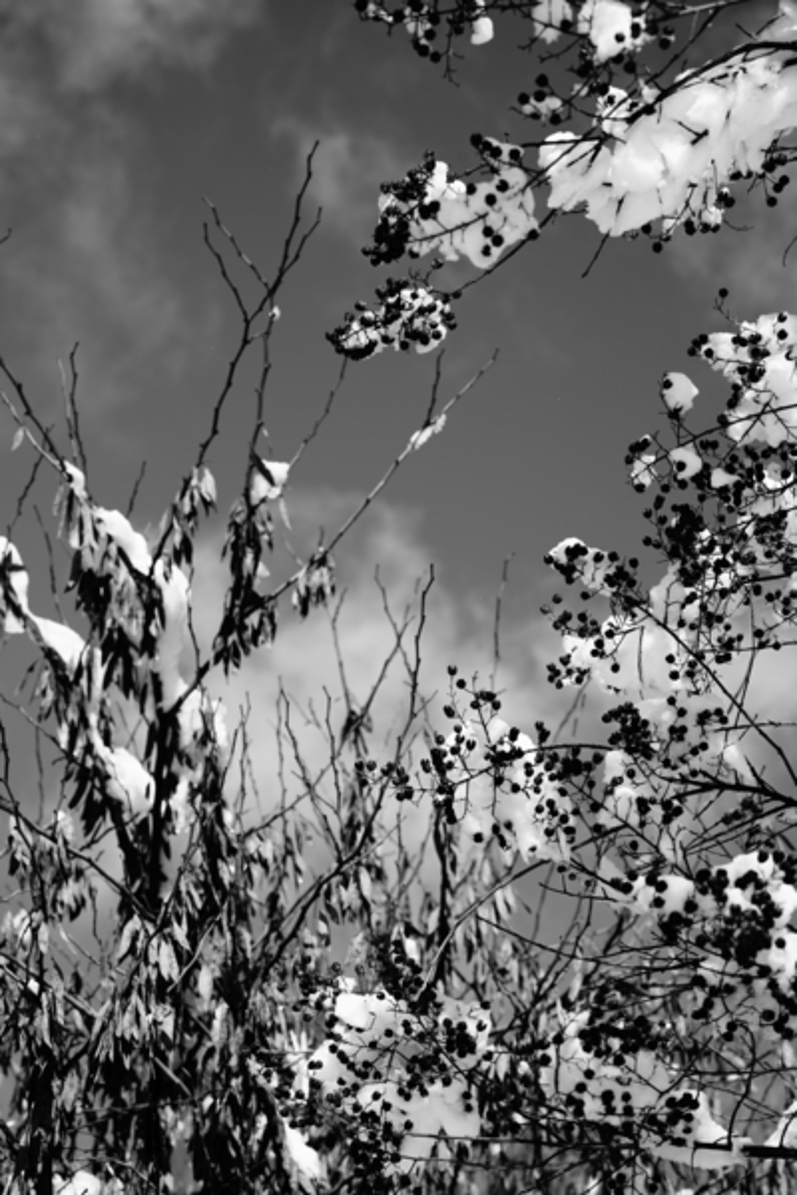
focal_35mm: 85
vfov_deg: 23.9
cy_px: 598
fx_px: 2822
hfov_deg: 16.1
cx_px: 398
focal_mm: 85
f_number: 8
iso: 100
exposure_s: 1/320
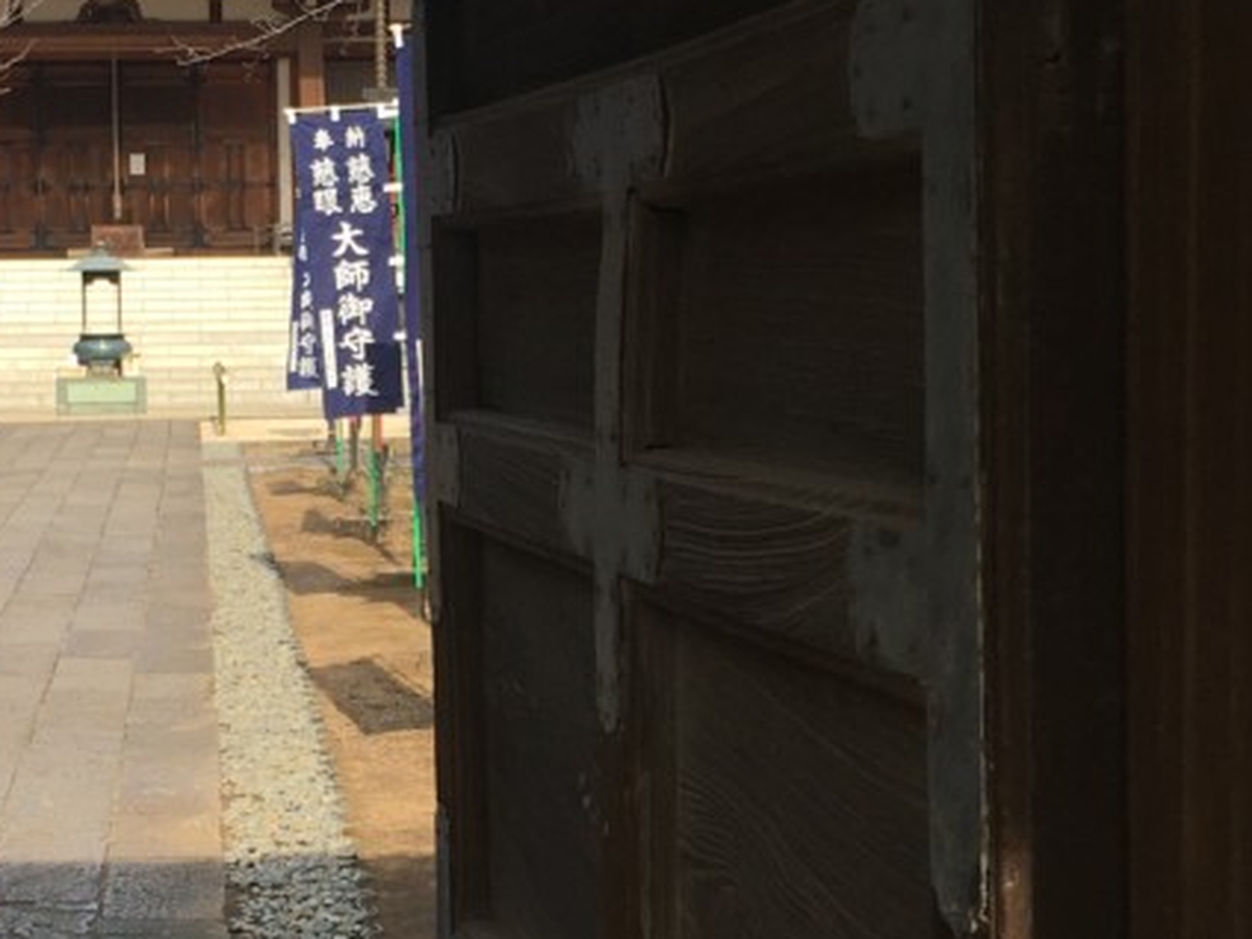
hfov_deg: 23.7
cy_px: 490
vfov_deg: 18.0
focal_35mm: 82
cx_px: 360
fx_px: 2966
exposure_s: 1/534
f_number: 2.2
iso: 25
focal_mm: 4.15
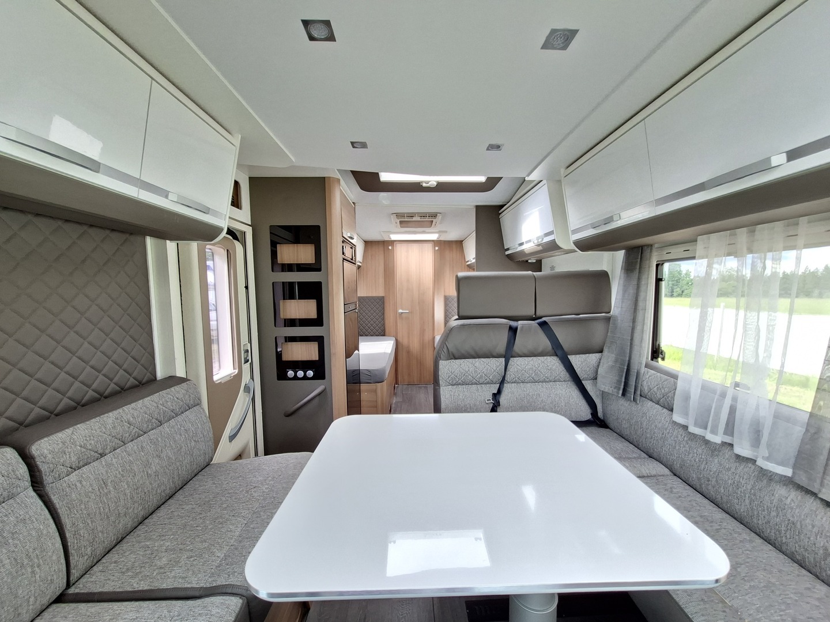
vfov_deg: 89.9
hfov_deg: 106.2
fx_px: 312
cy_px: 311
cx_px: 415
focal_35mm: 13
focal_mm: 1.74
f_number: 2.2
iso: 200
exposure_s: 1/40
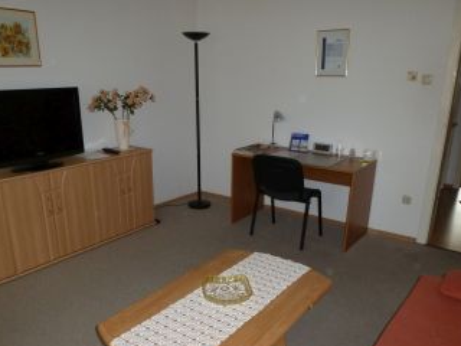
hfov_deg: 60.0
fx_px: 400
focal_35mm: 30
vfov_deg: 46.4
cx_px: 233
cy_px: 215
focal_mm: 4.3
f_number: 3.3
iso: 250
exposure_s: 1/60
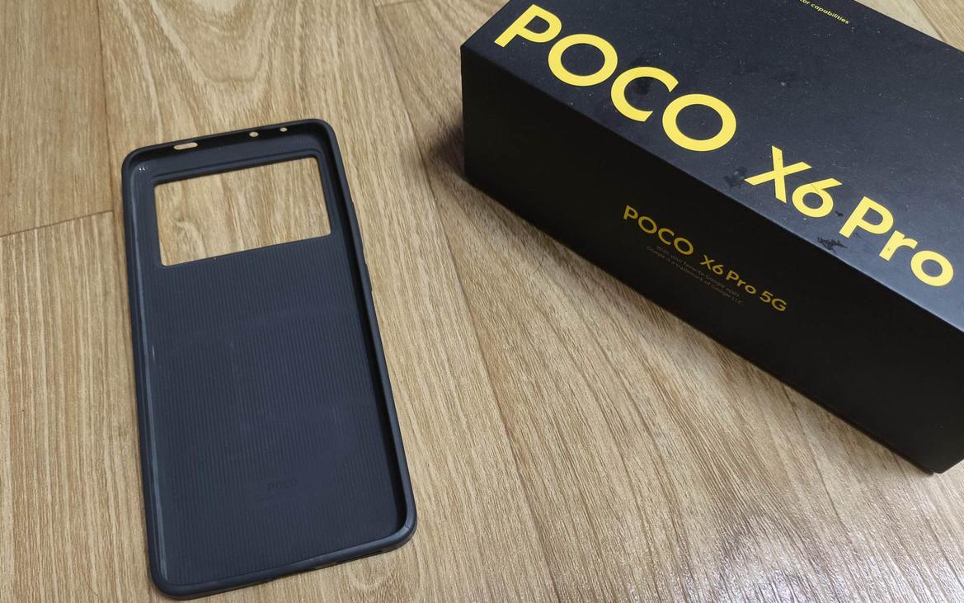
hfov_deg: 64.6
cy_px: 377
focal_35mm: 29
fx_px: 762
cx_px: 468
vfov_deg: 42.8
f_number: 1.7
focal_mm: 4.71
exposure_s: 1/30
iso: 320
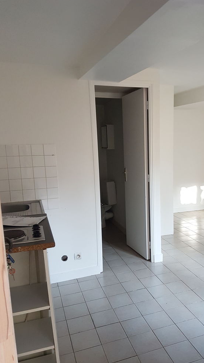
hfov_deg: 39.6
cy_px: 183
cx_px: 139
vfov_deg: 66.1
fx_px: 279
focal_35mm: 29
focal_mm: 4.2
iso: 160
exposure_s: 1/50
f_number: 1.7
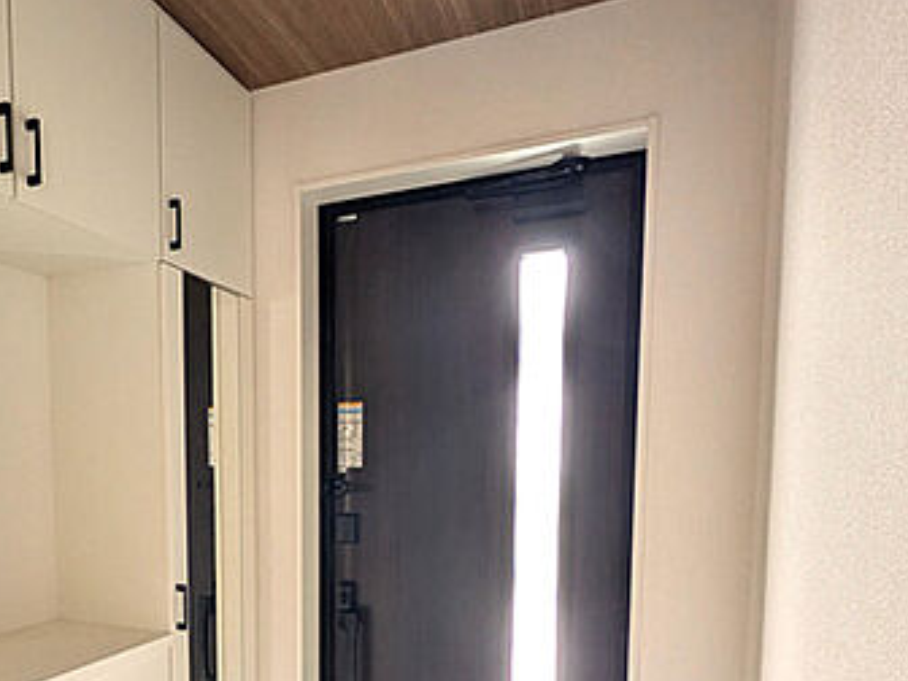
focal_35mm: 25
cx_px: 357
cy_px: 516
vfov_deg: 52.3
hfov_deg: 68.6
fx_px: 656
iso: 129
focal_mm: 1.83
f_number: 2.2
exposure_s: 1/40
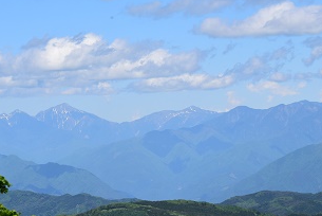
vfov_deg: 7.8
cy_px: 79
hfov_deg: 11.6
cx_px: 134
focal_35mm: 177
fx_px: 1583
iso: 220
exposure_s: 1/500
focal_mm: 75
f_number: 11
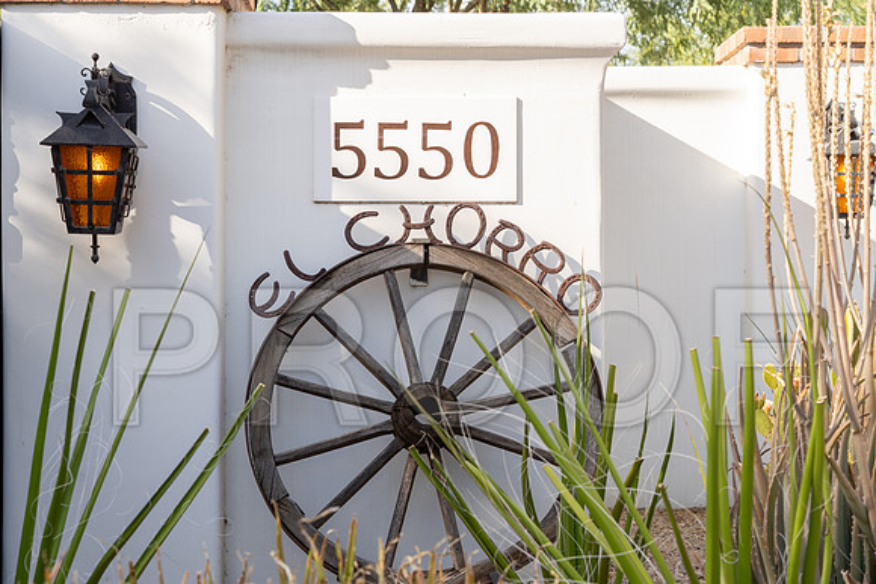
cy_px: 292
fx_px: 1874
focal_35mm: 77
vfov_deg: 17.7
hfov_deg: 26.3
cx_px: 438
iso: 200
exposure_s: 1/200
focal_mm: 77
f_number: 7.1
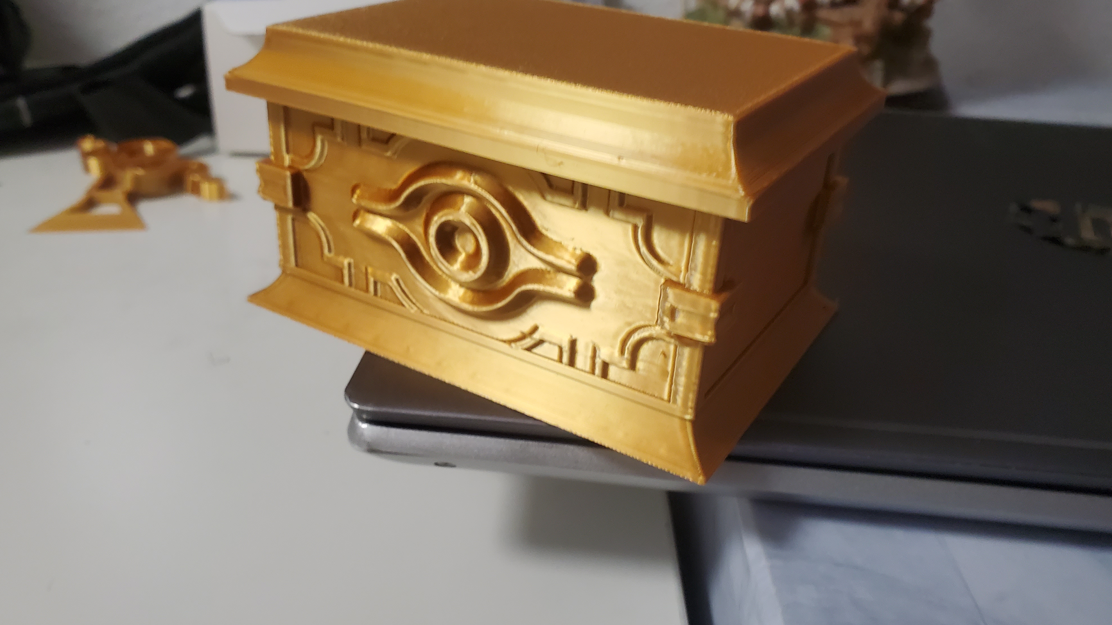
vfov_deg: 40.1
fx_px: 855
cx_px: 564
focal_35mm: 29
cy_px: 287
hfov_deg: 66.1
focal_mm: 4.3
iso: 250
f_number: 2.4
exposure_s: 1/39
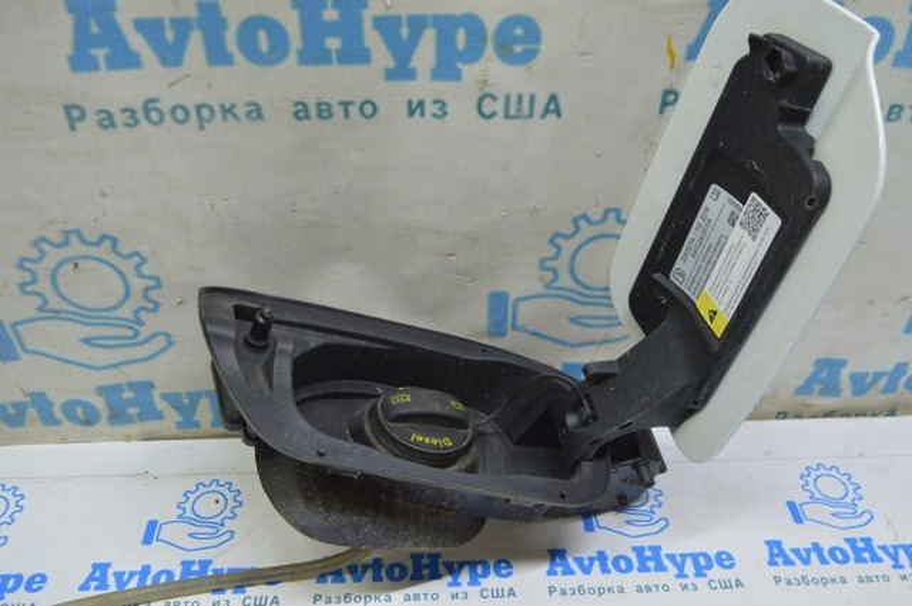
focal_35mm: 33
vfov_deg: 39.9
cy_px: 303
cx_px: 456
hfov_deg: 57.3
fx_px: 835
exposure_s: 1/20
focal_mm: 22
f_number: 5.6
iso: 400
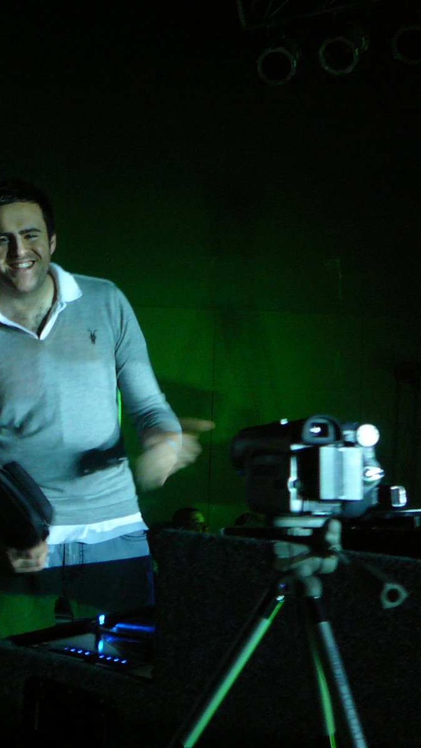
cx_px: -35
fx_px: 1012
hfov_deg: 22.3
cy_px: 374
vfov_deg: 40.6
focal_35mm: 51
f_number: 2.8
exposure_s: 1/8
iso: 200
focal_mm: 5.2
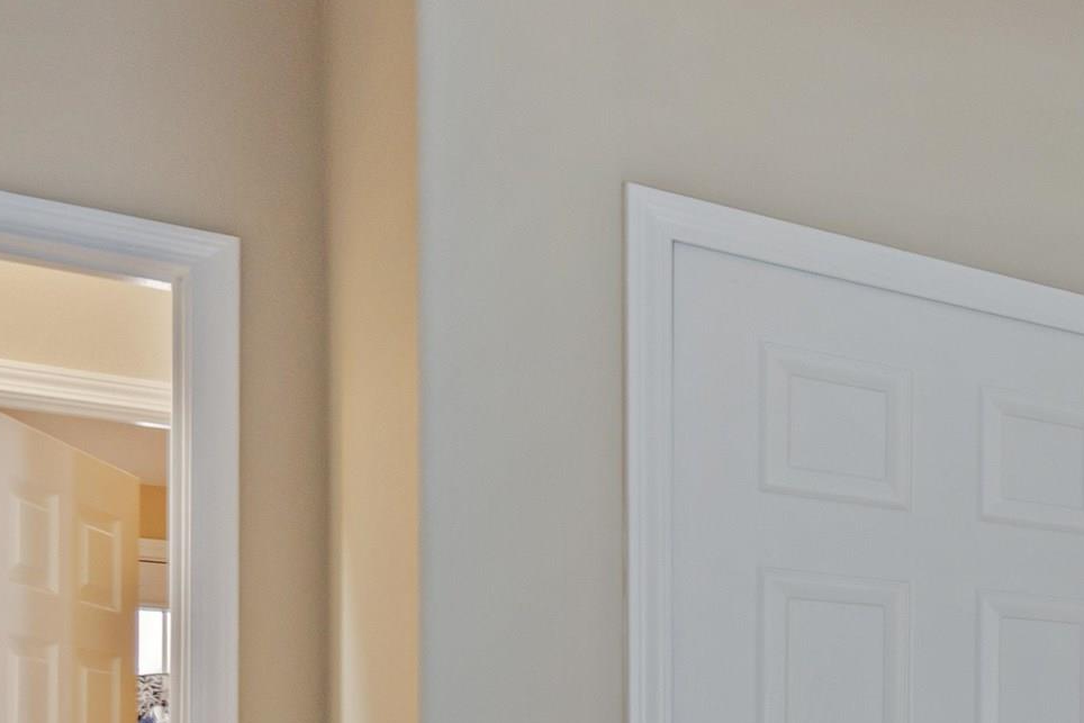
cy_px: 801
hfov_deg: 30.0
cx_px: 1448
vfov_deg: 24.6
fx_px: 1536
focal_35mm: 51
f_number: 8
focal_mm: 16
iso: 160
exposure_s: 1/3
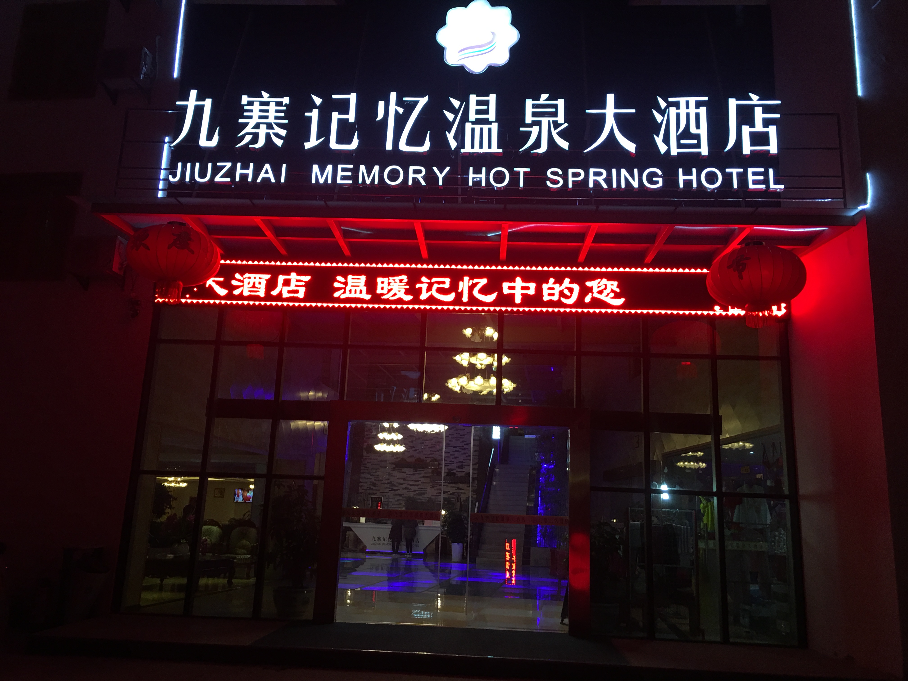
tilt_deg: +13.6
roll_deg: -2.8
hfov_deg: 61.7
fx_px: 761
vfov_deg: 48.2
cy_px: 340
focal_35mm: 29
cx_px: 454
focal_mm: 4.15
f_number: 2.2
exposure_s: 1/17
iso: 50
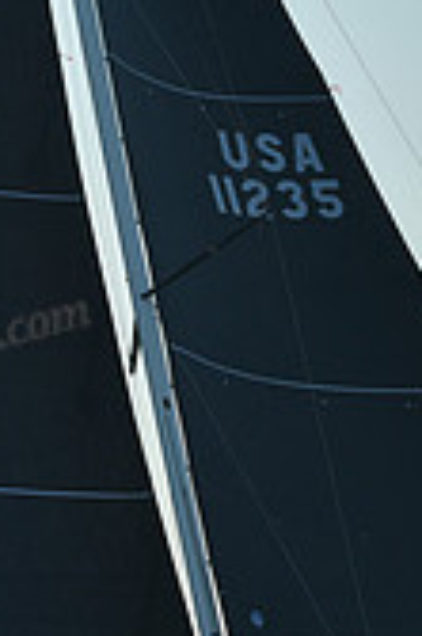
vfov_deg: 6.9
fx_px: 5268
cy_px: 118
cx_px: 287
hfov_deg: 4.6
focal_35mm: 299
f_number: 9
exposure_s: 1/640
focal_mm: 86
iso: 320
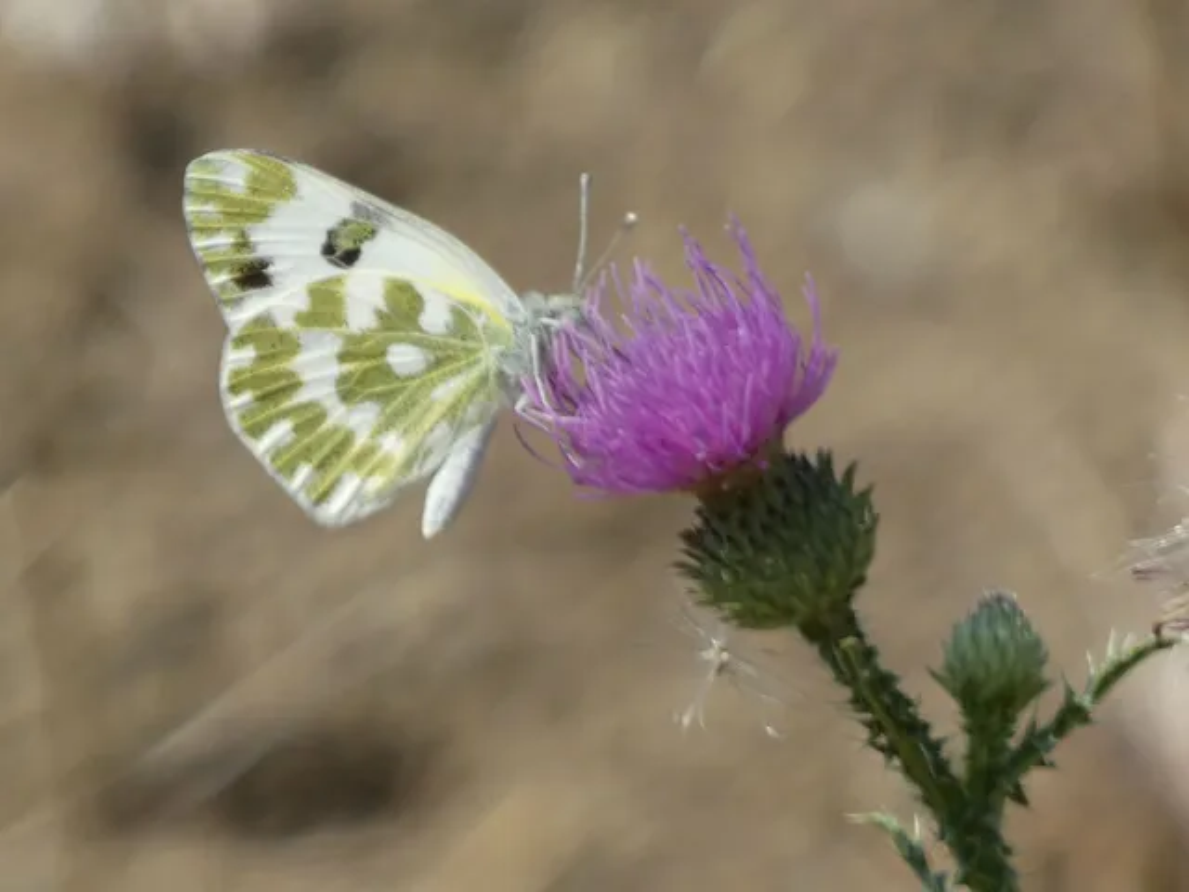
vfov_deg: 1.3
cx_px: 594
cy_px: 446
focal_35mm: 1169
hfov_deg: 1.7
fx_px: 40153
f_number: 5.8
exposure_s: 1/250
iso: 80
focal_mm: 209.4
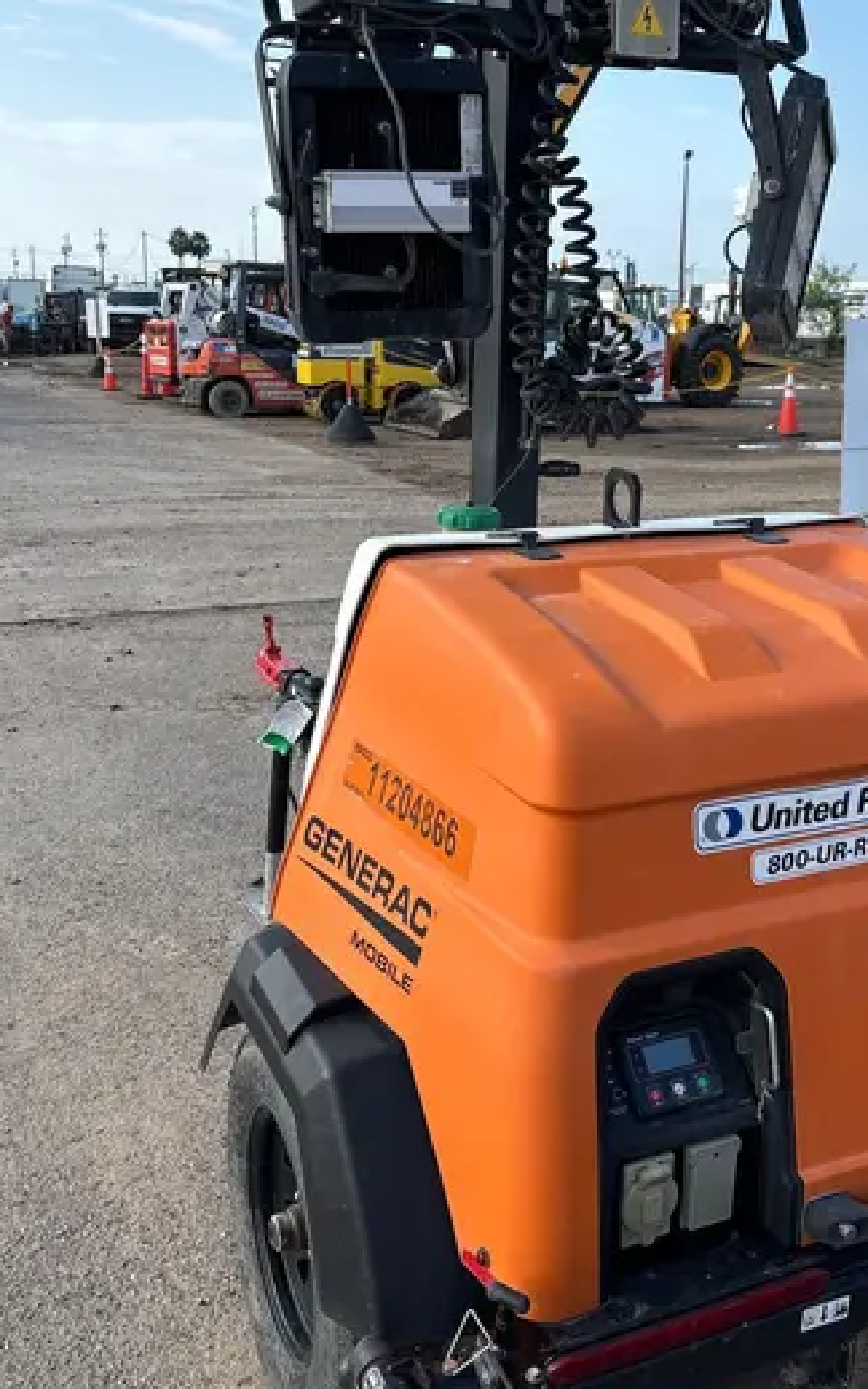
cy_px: 589
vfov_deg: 50.2
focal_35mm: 39
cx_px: 557
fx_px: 1475
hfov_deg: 32.6
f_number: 1.6
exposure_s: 1/1590
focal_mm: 5.96
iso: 50
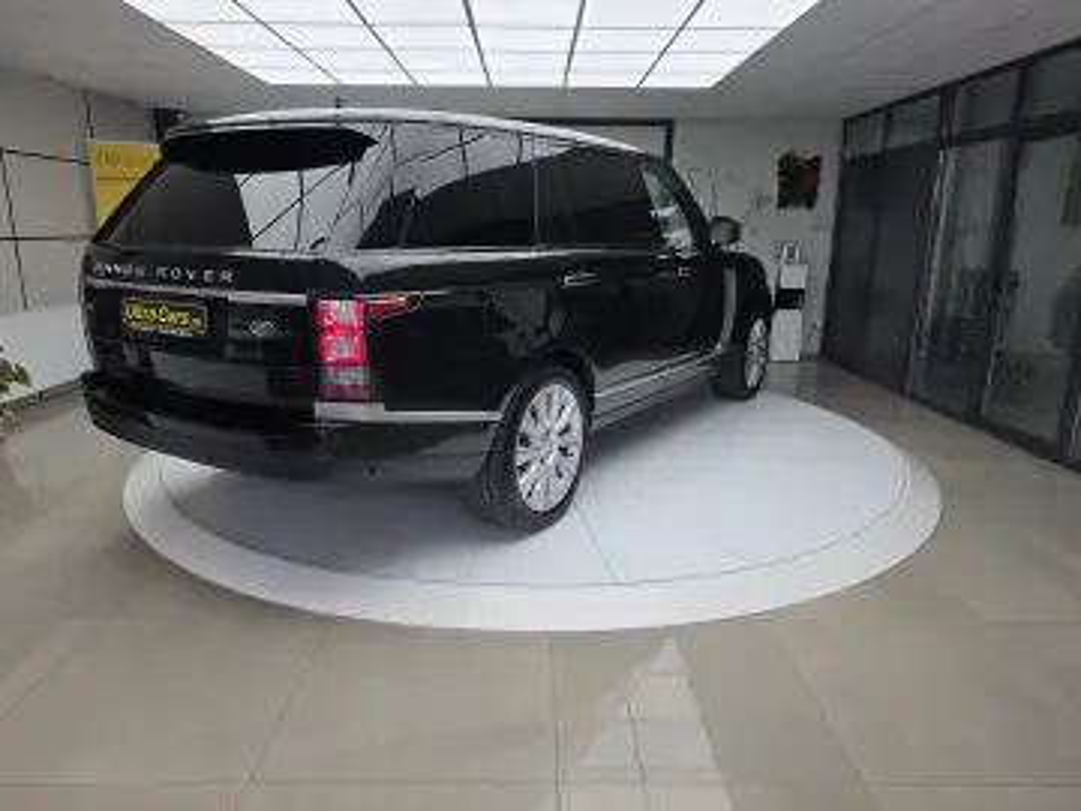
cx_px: 540
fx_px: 718
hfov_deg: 73.9
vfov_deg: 58.9
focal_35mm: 23
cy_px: 406
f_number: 1.7
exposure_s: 1/103
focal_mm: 6.25
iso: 12
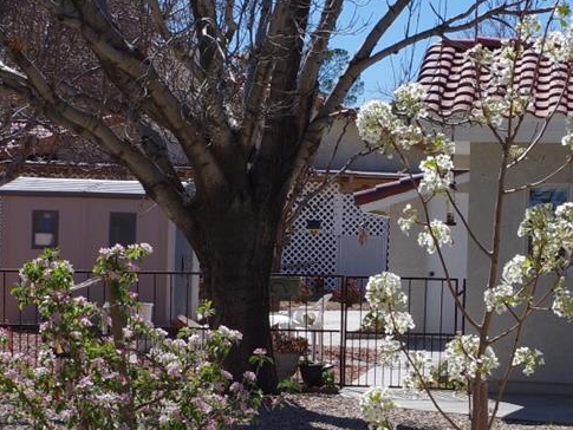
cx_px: 279
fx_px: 1921
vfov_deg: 12.8
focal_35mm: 116
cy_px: 263
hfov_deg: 17.0
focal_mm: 26.25
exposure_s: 1/125
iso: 100
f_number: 11
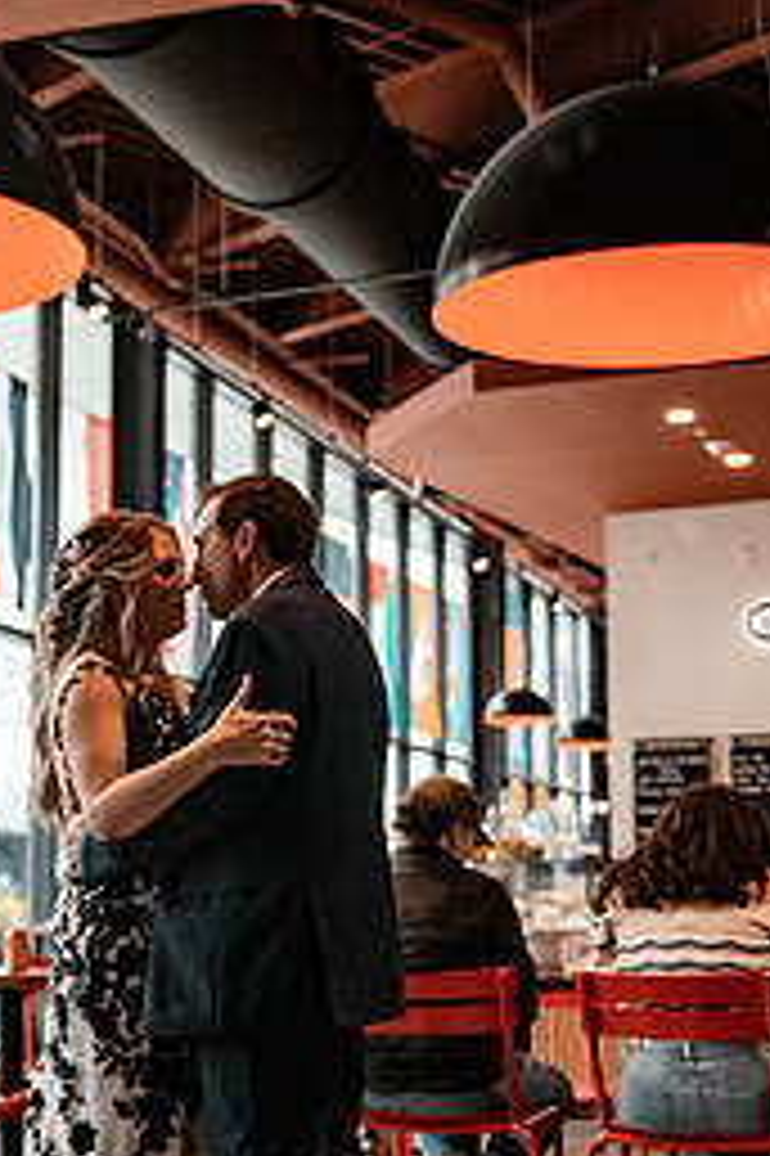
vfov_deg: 28.8
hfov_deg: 19.4
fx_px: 2249
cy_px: 670
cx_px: 252
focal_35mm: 70
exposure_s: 1/1600
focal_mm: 40
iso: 5000
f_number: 2.8
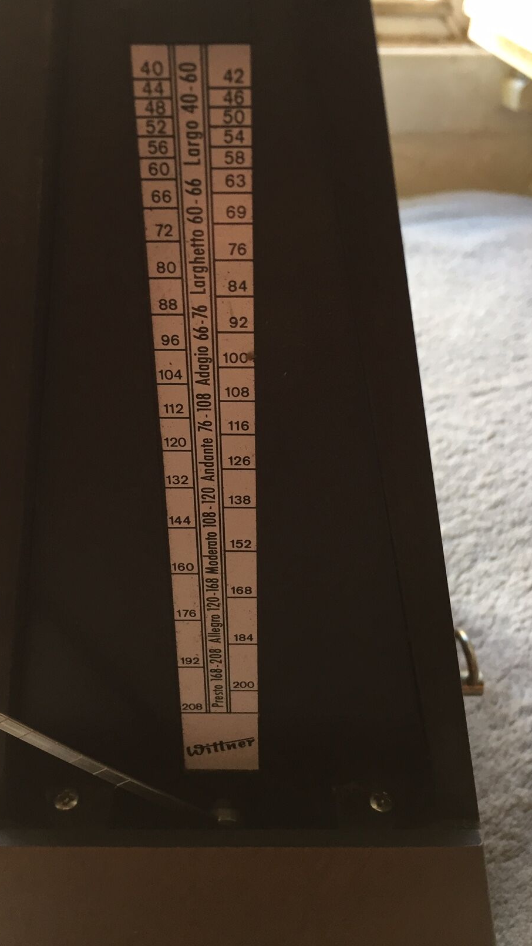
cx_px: 257
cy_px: 469
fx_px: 803
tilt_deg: -38.8
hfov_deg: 36.7
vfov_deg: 61.0
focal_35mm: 32
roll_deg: -3.4
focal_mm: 4.15
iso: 50
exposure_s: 1/33
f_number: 2.2
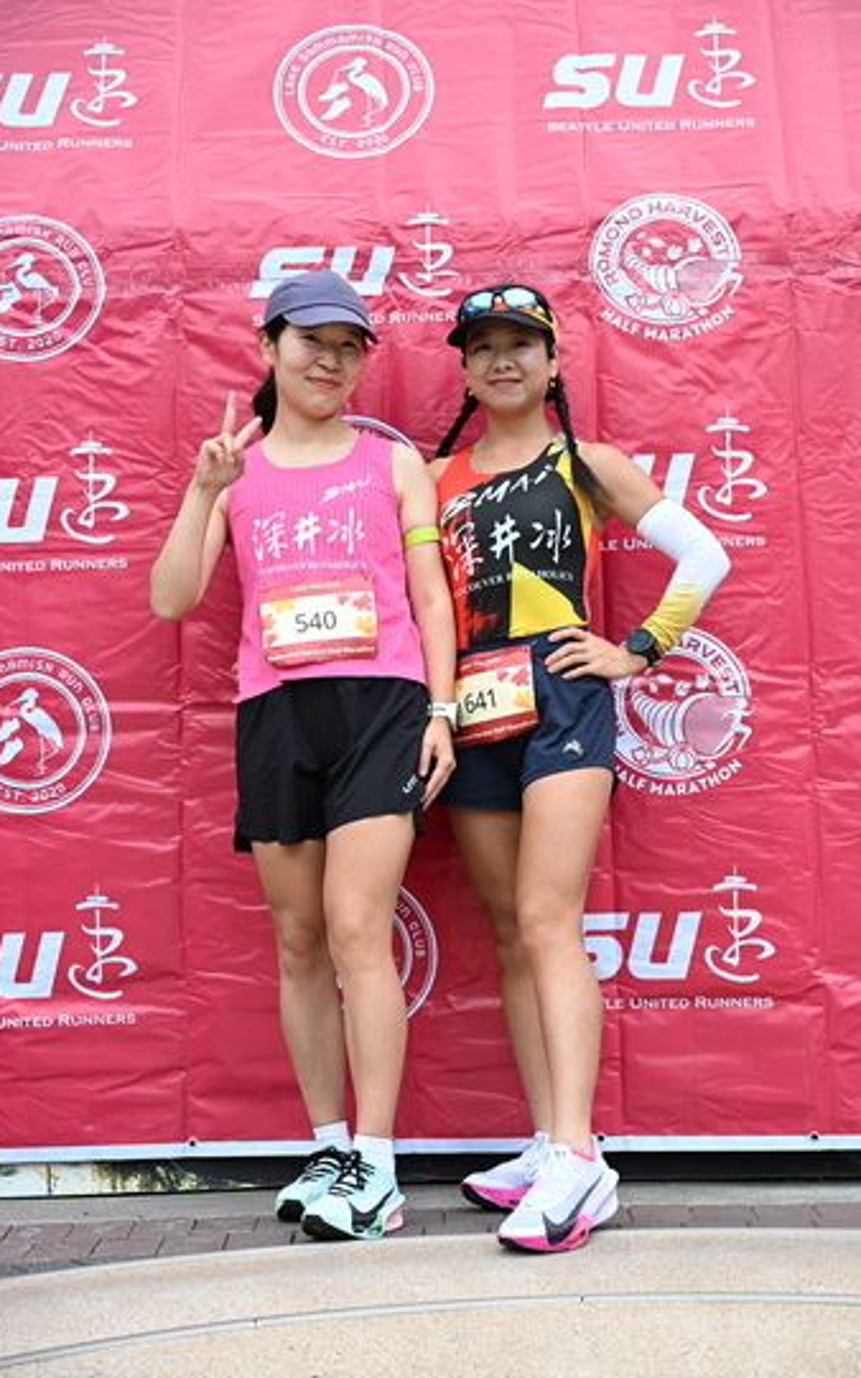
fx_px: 2178
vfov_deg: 35.1
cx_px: 455
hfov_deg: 22.4
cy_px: 690
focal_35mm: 58
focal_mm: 56
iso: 2000
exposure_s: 1/400
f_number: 4
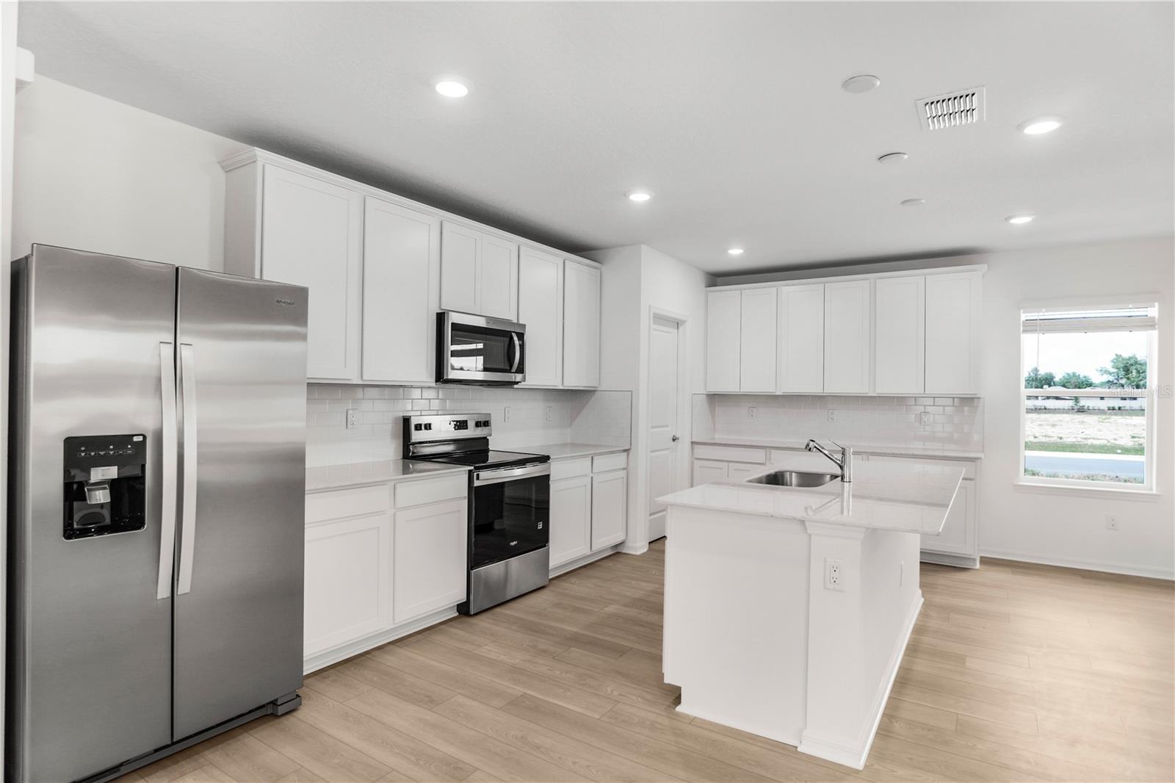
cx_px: 588
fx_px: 587
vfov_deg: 67.4
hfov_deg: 90.0
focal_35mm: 18
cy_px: 392
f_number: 2
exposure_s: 1/30
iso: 125
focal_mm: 12
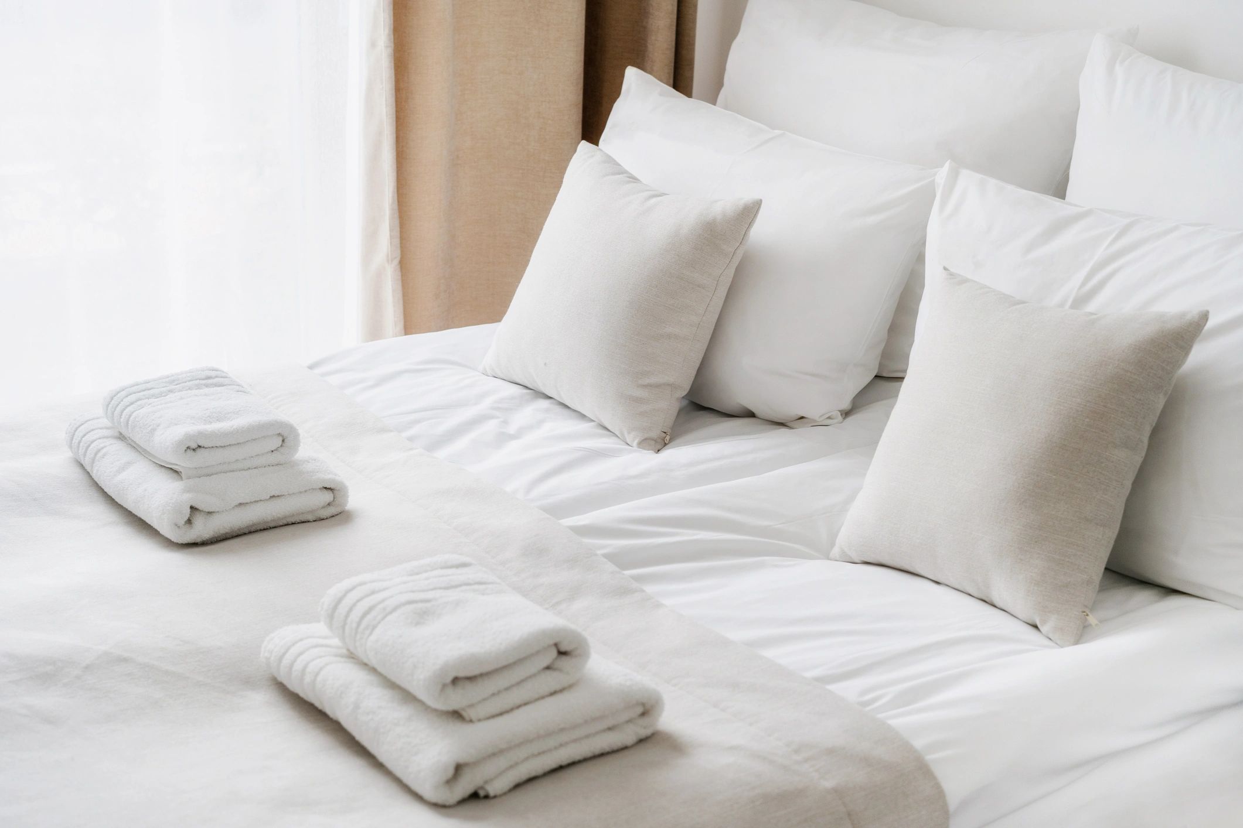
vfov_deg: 27.0
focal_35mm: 50
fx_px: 1726
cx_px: 622
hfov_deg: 39.6
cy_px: 414
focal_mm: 50
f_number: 4.5
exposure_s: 1/25
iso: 320
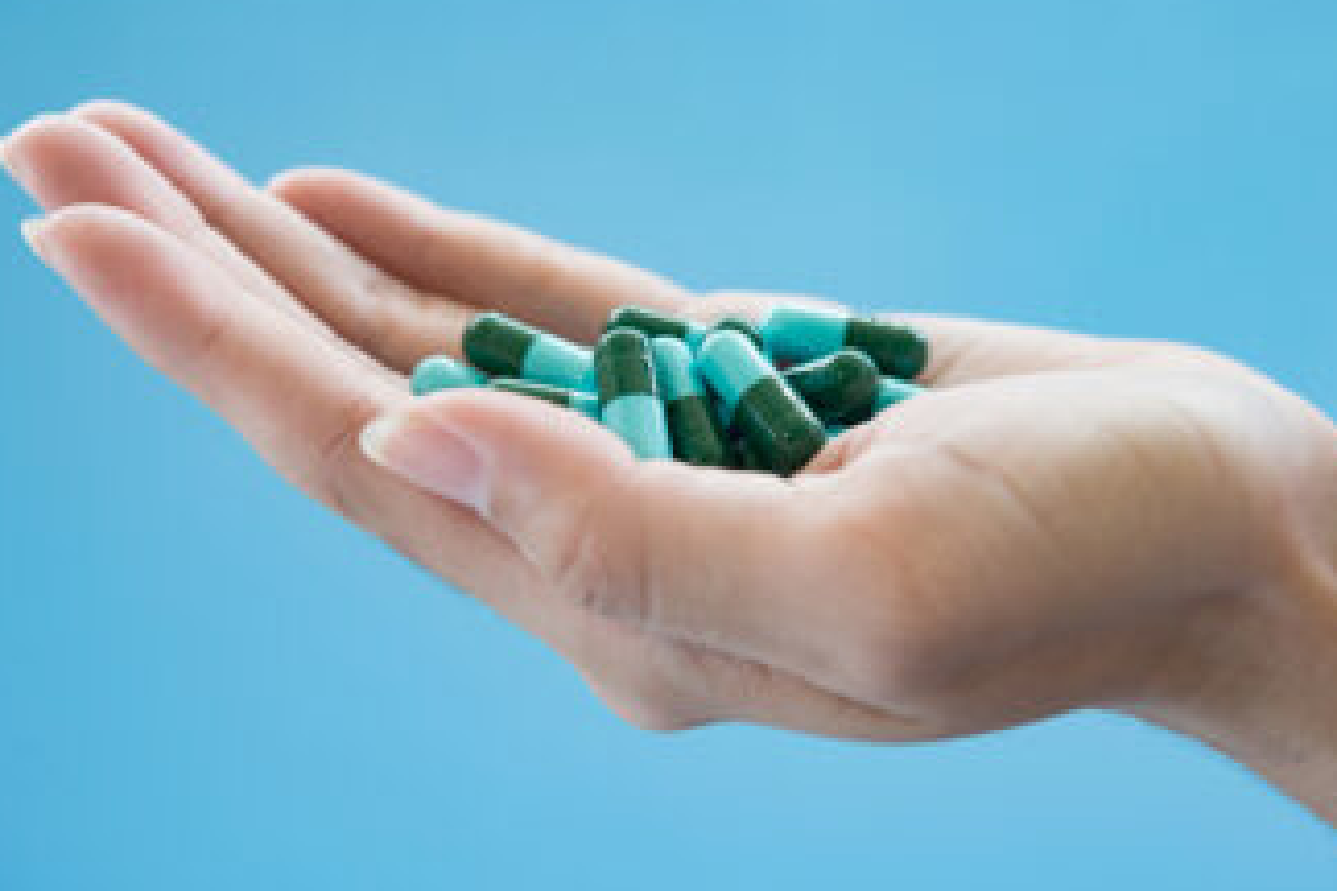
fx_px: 2748
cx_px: 673
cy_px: 390
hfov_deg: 27.3
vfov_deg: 18.4
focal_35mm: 74
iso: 320
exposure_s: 1/125
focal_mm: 60
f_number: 5
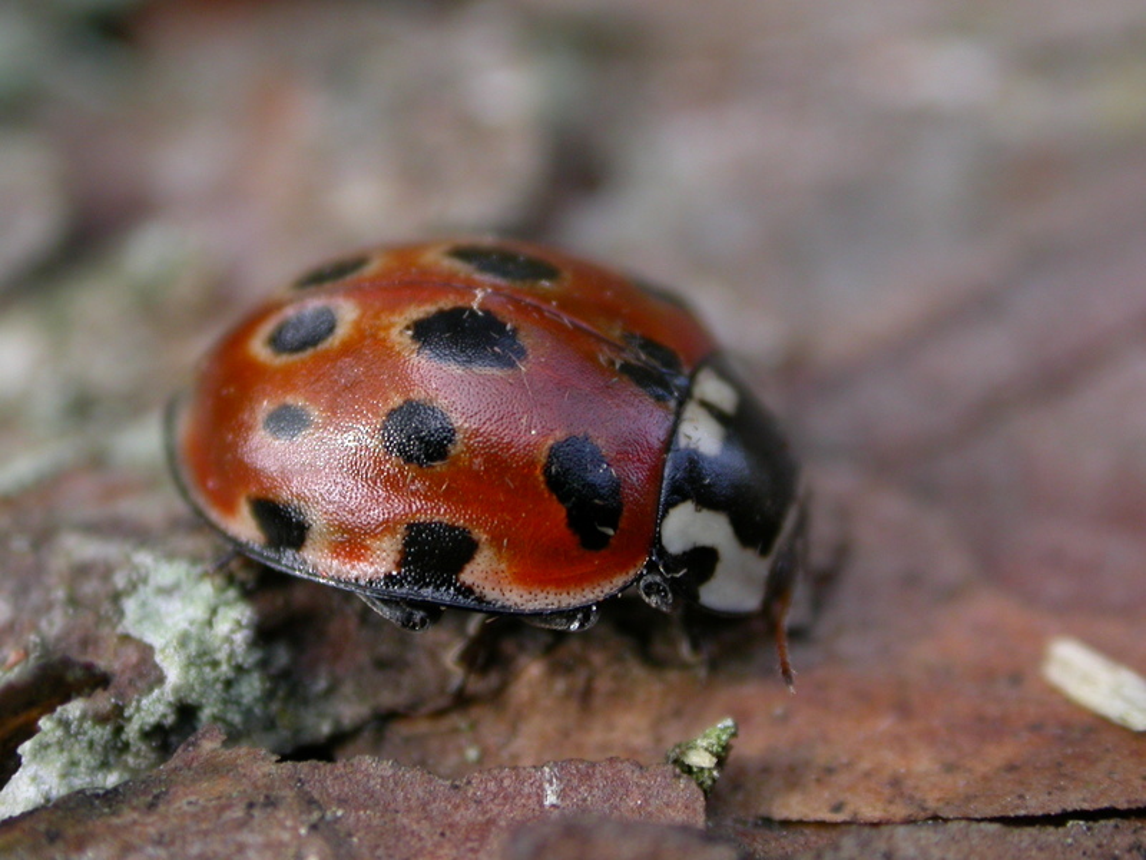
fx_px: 3575
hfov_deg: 18.2
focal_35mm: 108
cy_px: 430
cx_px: 573
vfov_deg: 13.7
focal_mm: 22.4
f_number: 4.1
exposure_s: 1/112
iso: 100
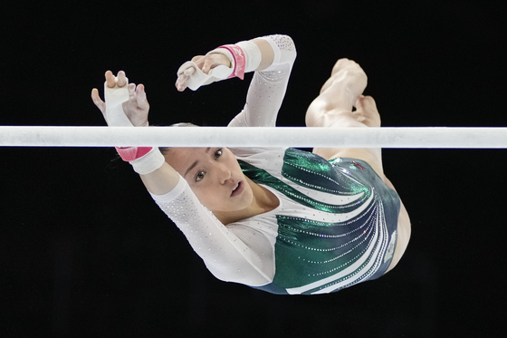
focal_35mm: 147
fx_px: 2070
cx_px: 254
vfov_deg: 9.3
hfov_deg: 14.0
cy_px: 169
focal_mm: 147
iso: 3200
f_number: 2.8
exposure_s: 1/1250
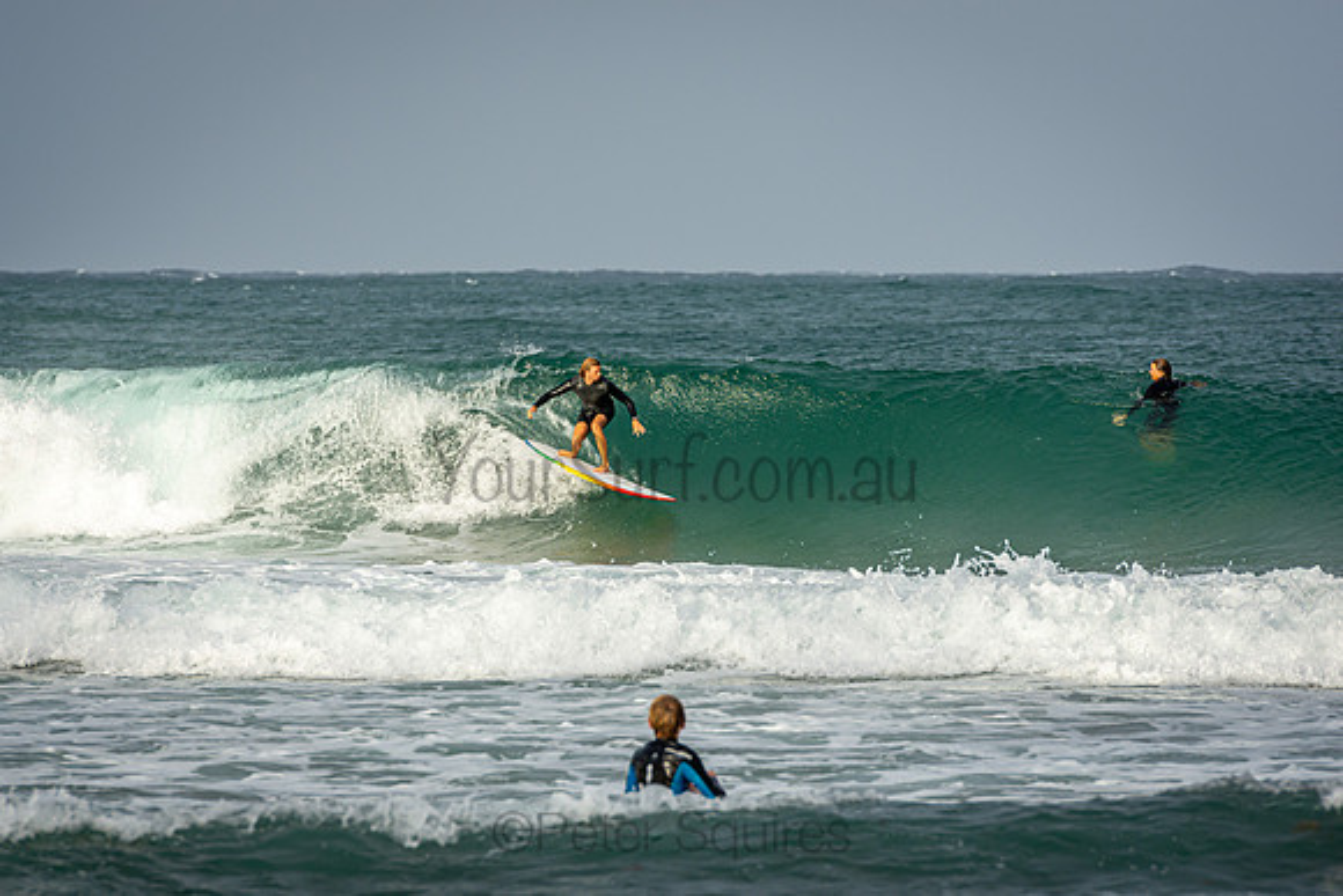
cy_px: 448
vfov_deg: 4.5
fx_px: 11285
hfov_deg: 6.8
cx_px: 672
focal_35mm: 302
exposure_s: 1/1250
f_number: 5.6
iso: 200
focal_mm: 200
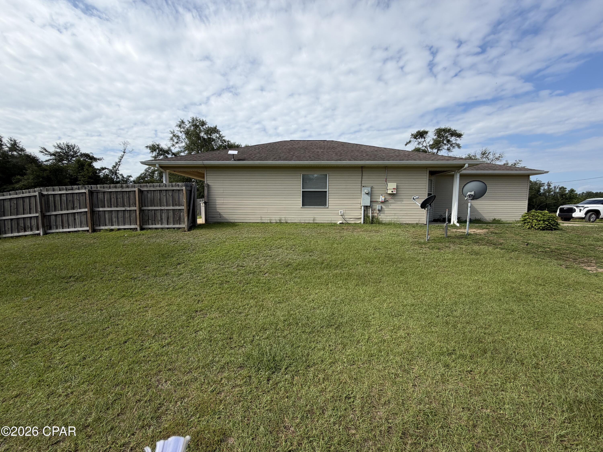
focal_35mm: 14
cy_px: 226
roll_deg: -0.5
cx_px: 302
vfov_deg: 85.7
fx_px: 244
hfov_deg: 102.1
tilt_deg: -4.4
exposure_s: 1/901
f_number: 2.2
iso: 20
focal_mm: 2.22
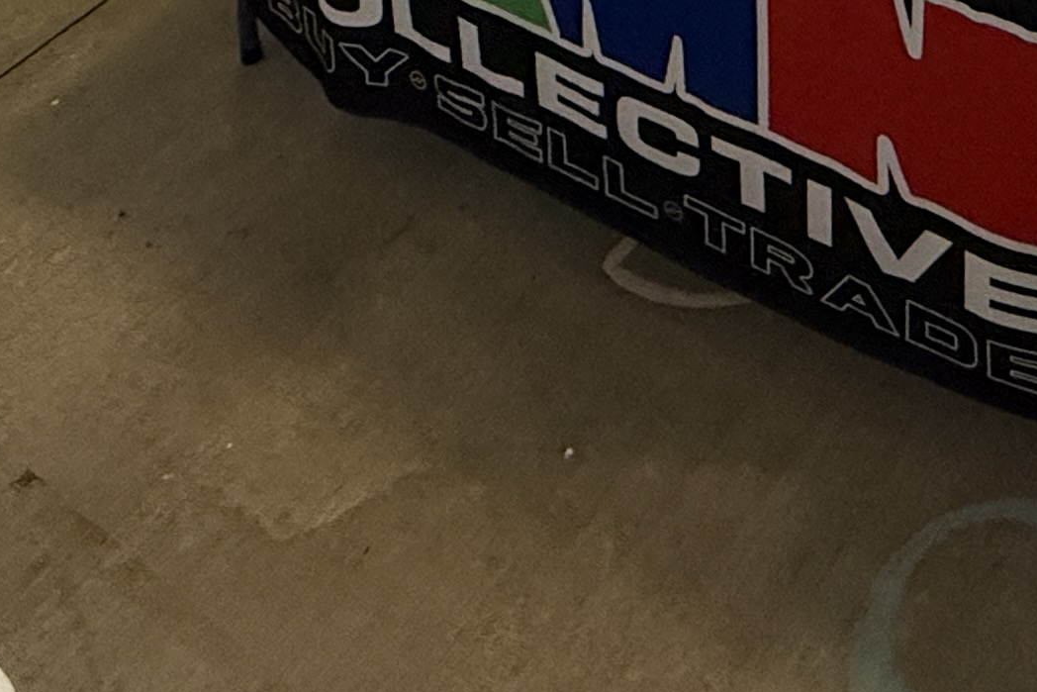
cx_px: 937
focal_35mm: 56
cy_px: -768
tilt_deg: -16.2
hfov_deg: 33.7
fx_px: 1613
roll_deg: +0.3
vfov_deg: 16.7
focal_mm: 2.22
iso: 500
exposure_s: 1/60
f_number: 2.2
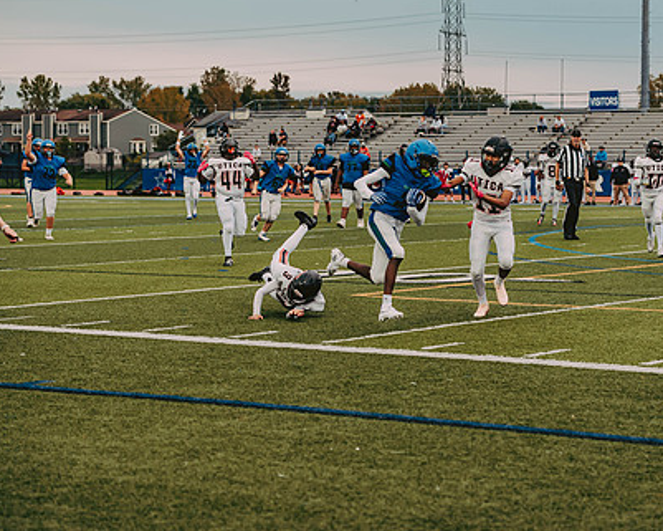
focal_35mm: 95
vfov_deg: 16.2
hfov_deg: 20.1
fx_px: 1865
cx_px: 417
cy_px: 216
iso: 800
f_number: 3.2
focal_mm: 70
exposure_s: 1/500
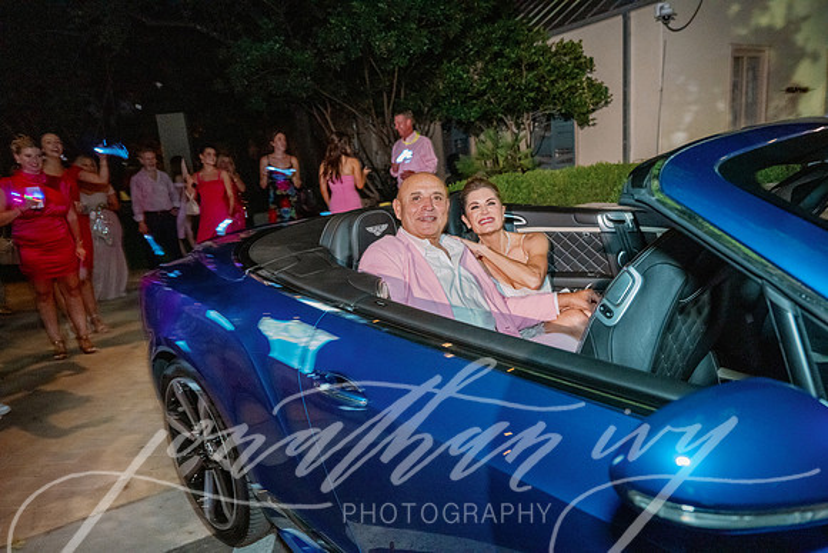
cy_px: 276
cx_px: 414
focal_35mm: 24
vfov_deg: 53.2
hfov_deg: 73.7
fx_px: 552
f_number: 3.5
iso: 4000
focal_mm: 24
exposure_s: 1/125
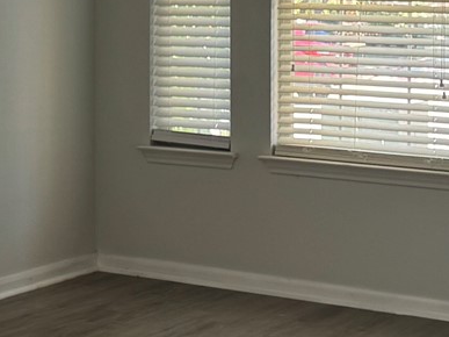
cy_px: -35
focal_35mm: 127
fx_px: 1647
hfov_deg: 15.3
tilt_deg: -1.6
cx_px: 17
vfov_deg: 11.5
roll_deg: -0.4
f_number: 1.78
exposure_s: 1/121
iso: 64
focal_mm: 6.76
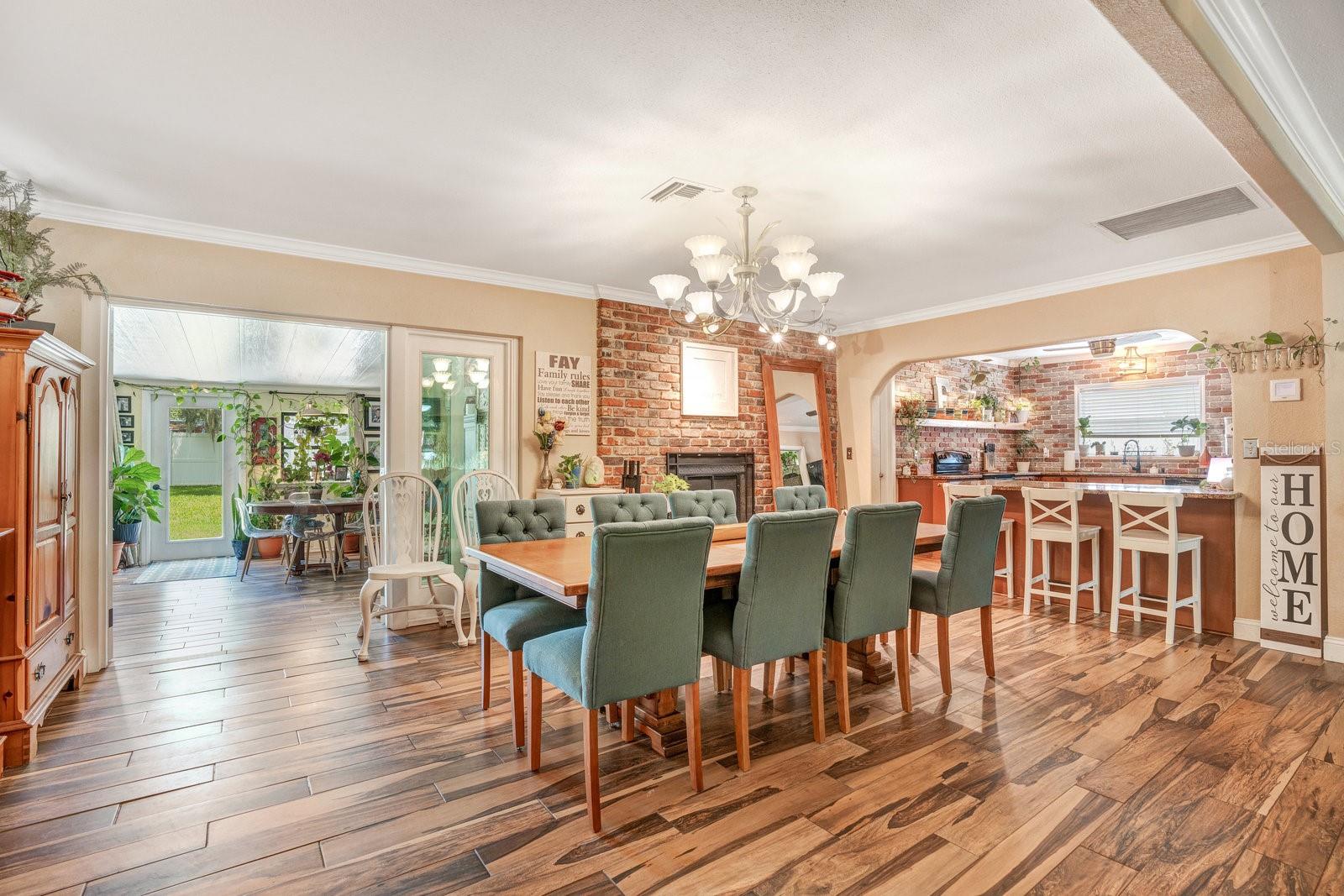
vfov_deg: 73.8
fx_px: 597
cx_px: 672
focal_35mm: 16
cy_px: 448
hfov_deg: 96.7
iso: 640
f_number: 7.1
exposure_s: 1/15
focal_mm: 16
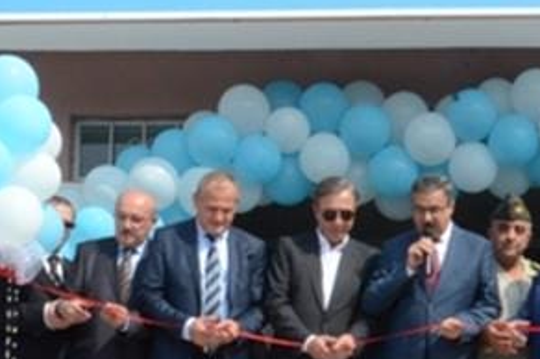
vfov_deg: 11.9
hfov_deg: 17.7
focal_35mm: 115
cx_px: 381
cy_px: 257
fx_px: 1723
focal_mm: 28
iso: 1000
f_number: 25
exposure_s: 1/160
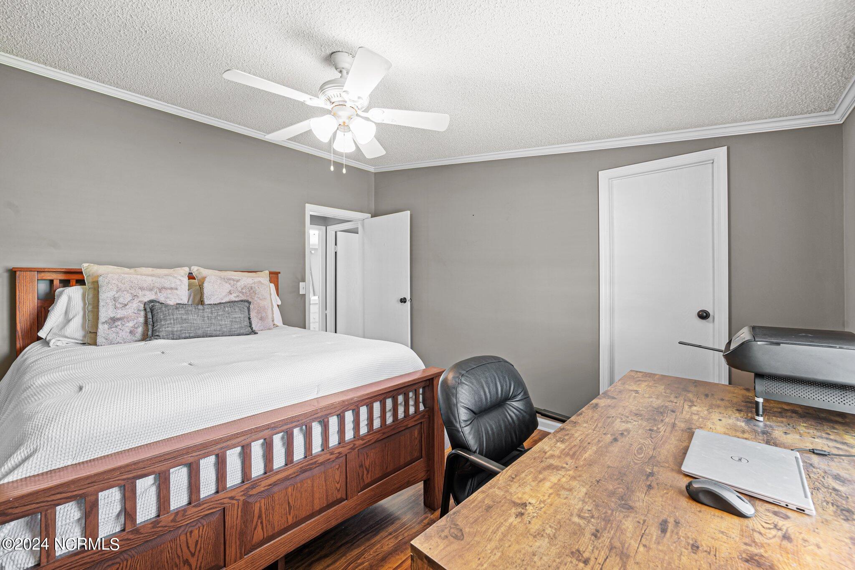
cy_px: 285
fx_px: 333
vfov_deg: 81.3
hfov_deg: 104.2
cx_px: 428
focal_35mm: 14
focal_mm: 14
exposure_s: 1/1.25
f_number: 8
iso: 250
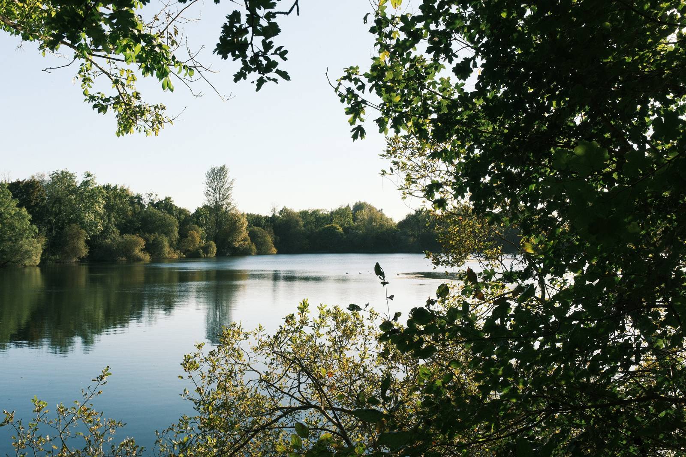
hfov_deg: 57.2
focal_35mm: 33
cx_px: 343
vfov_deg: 40.0
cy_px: 228
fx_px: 629
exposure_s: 1/220
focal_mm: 22.3
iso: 640
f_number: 11
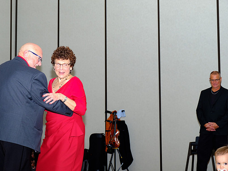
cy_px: 86
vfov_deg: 21.0
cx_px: 108
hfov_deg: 27.8
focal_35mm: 70
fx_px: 461
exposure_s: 1/160
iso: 1600
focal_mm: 42.5
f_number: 7.1
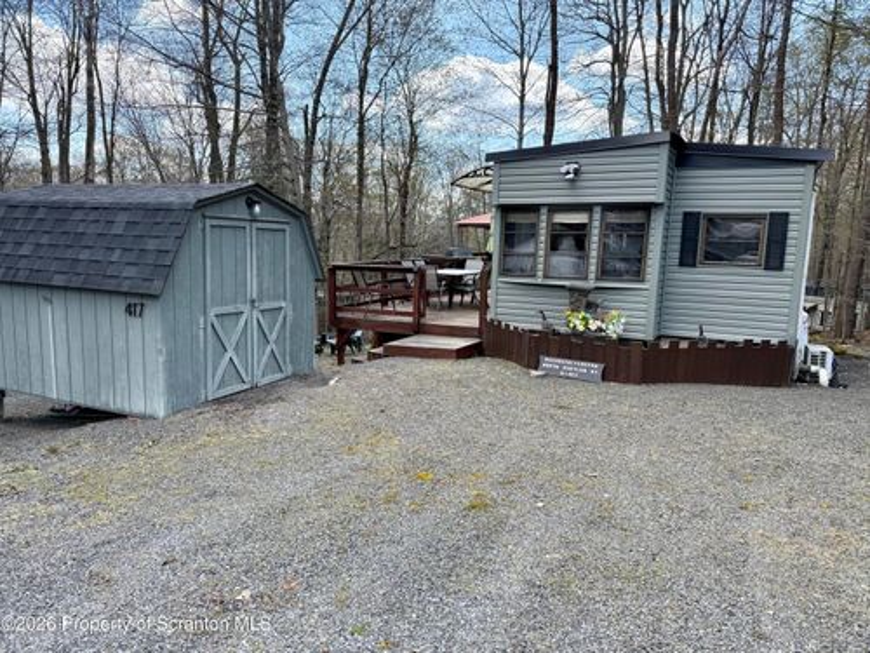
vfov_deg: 56.8
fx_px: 603
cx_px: 435
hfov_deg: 71.6
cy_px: 326
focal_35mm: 24
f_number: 1.78
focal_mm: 6.76
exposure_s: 1/1337
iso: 100
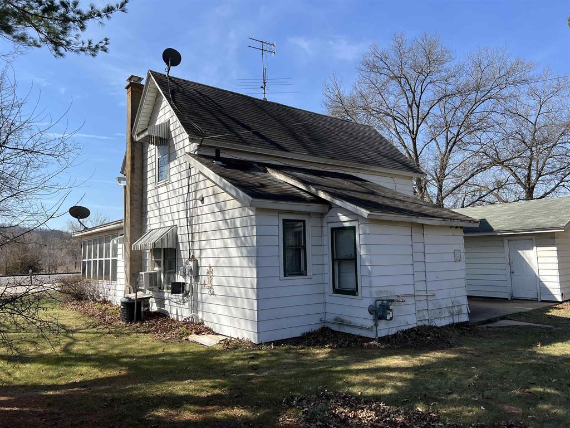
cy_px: 214
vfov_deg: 53.1
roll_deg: +1.7
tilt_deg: +9.0
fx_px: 428
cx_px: 285
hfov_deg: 67.3
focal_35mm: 26
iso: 50
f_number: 1.5
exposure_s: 1/3077
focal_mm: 5.7
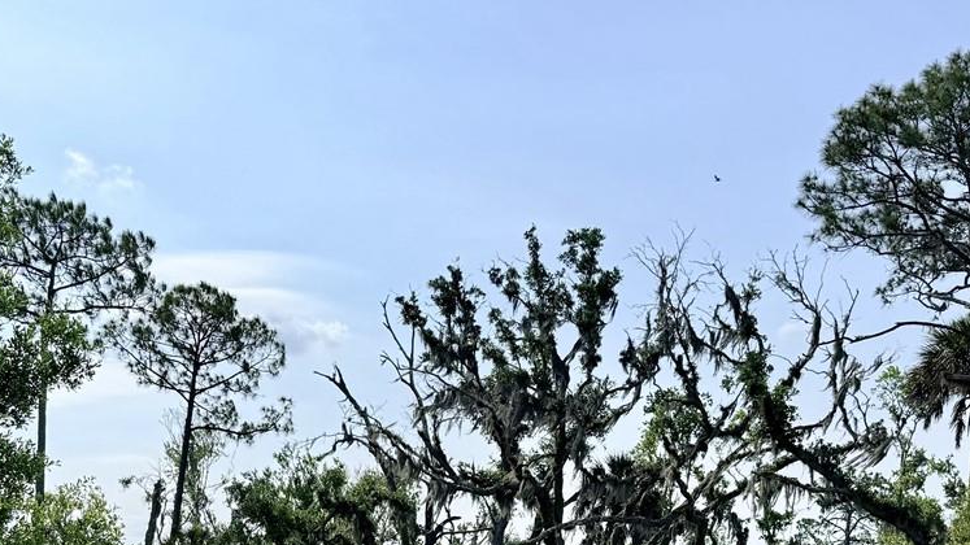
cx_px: 356
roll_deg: +0.3
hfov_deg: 37.0
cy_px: 592
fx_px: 1440
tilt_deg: +2.0
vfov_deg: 20.5
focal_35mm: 56
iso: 80
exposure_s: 1/10309
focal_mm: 6.76
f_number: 1.78
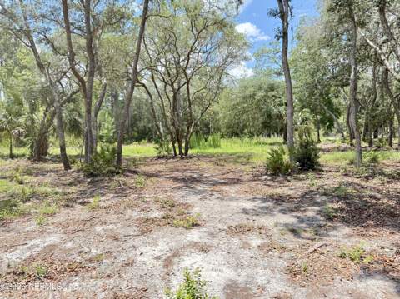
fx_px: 277
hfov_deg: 71.7
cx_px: 200
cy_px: 150
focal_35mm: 24
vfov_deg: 56.7
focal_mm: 6.76
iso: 100
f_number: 1.78
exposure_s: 1/1410
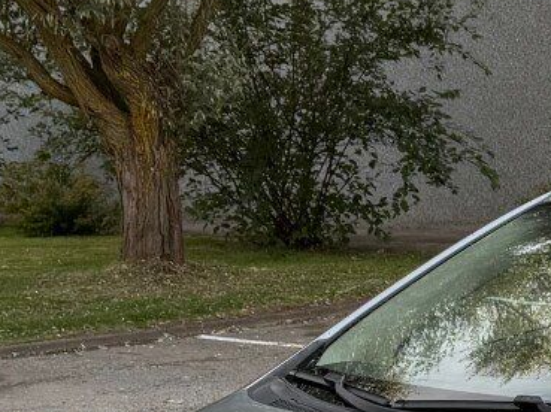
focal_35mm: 127
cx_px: 641
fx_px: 2020
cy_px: 329
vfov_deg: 11.6
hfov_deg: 15.1
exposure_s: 1/450
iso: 80
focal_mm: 6.76
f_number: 1.78
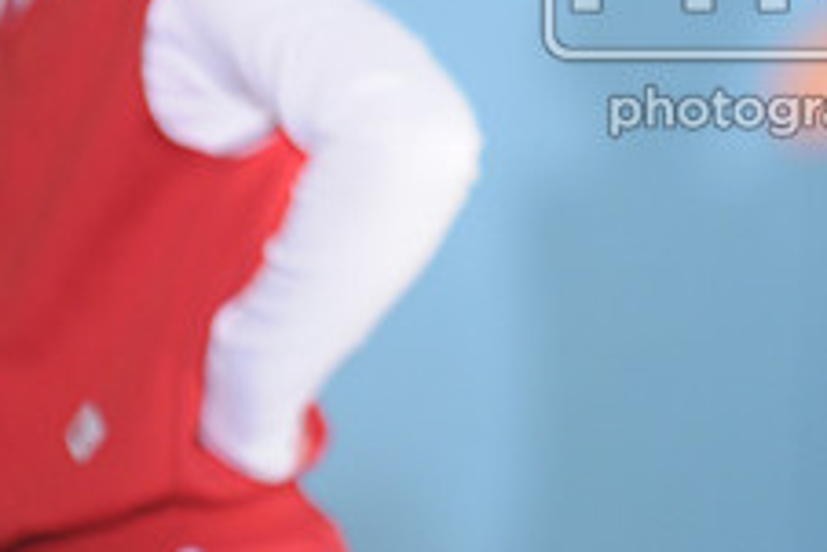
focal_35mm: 769
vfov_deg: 1.8
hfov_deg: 2.7
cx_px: 981
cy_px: -24
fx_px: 17676
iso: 500
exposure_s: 1/125
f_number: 2.8
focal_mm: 200
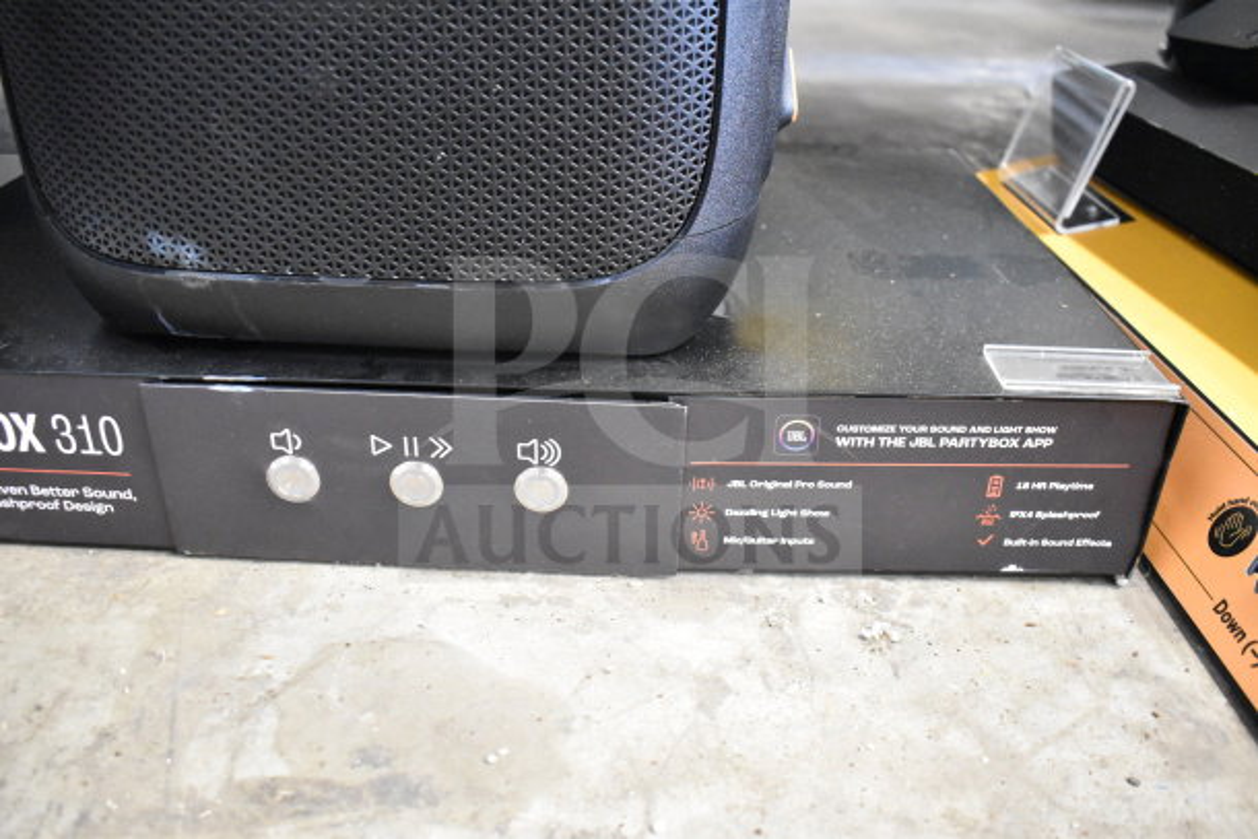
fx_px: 1049
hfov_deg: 61.9
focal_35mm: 30
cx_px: 629
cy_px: 420
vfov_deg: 43.6
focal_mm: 20
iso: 8000
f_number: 3.8
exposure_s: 1/30
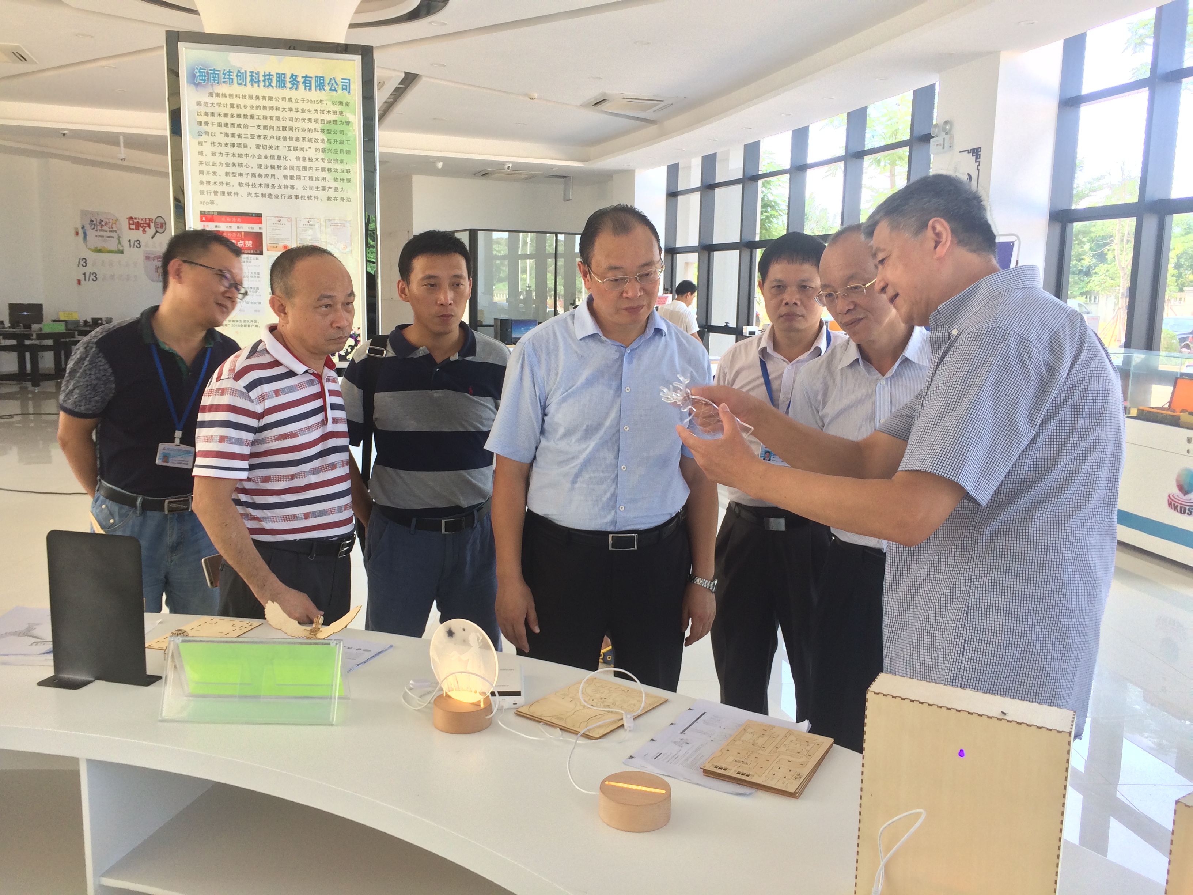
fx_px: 999
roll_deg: -1.8
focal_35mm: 29
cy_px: 448
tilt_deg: -10.2
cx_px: 596
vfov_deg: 48.2
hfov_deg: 61.7
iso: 50
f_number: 2.2
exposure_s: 1/50
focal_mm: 4.15
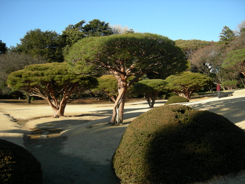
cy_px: 92
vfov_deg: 39.7
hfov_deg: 51.4
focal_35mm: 36
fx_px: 255
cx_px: 122
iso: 100
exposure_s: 1/656
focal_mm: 7.5
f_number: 2.7
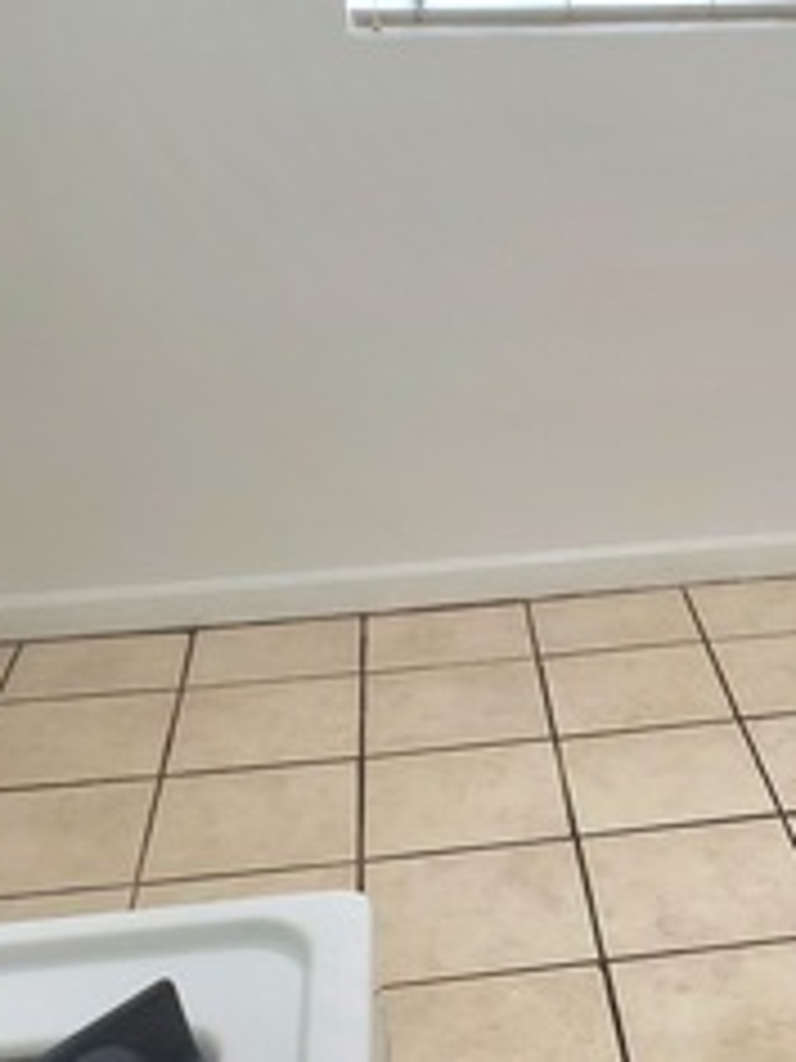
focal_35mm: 55
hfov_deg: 25.8
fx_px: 1686
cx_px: 708
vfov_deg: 34.5
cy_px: 320
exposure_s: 1/120
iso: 200
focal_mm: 4.3
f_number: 2.4
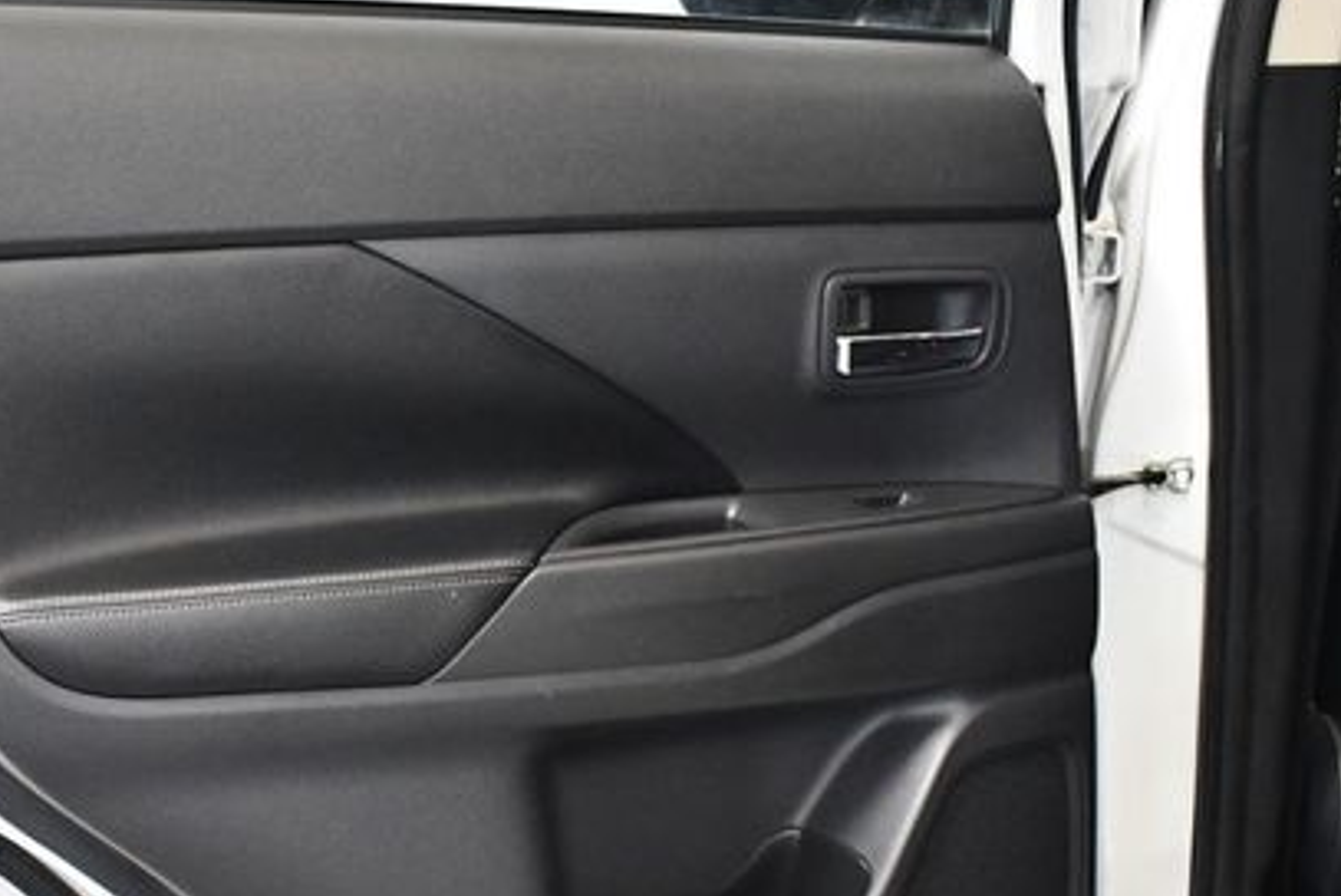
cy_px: 656
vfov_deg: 20.5
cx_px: 405
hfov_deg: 30.2
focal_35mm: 66
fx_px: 2460
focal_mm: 21
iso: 3200
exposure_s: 1/80
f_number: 3.8
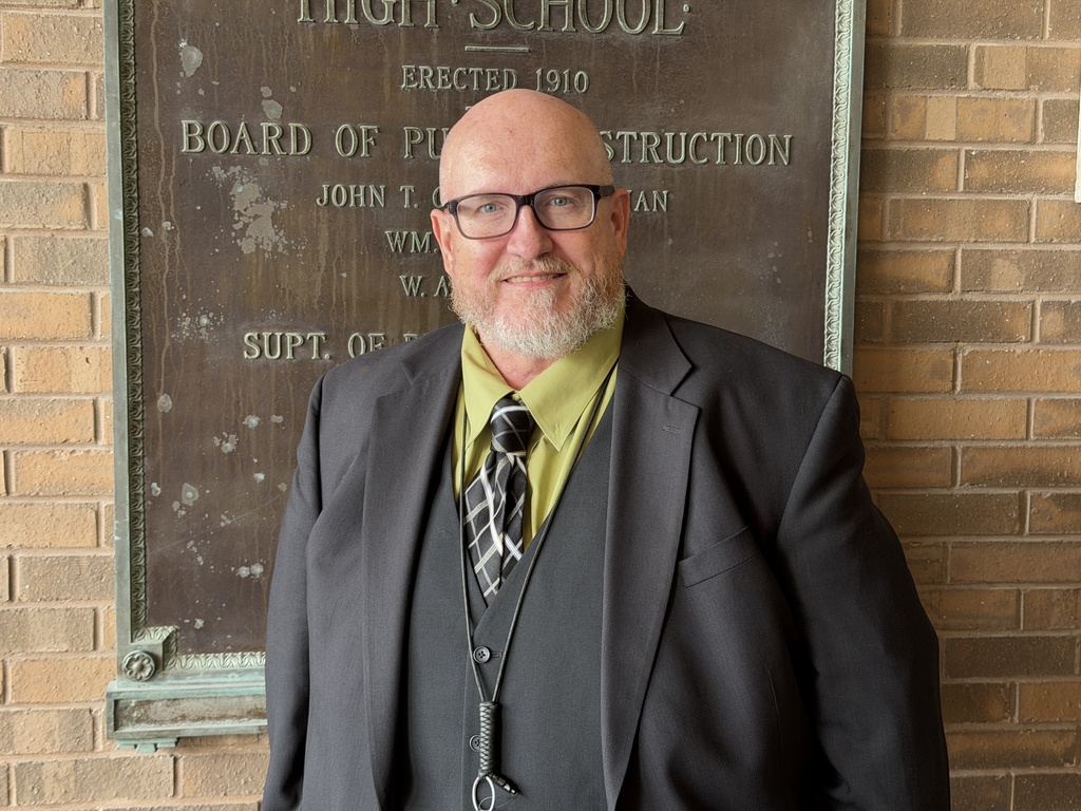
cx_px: 540
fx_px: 1499
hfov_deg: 39.7
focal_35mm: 48
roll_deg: -0.5
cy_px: 406
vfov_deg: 30.3
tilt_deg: -4.9
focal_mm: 6.76
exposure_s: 1/79
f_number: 1.78
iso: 100
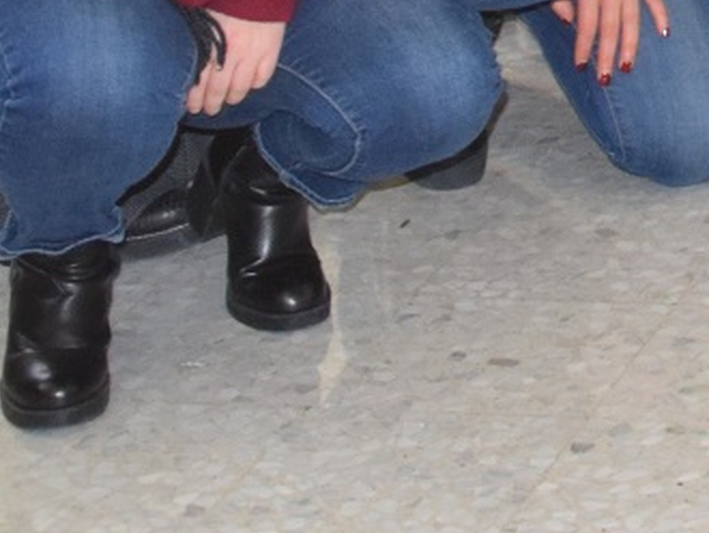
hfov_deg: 10.3
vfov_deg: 8.0
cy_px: -701
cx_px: 1521
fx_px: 3546
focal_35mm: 173
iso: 800
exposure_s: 1/100
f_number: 5
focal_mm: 22
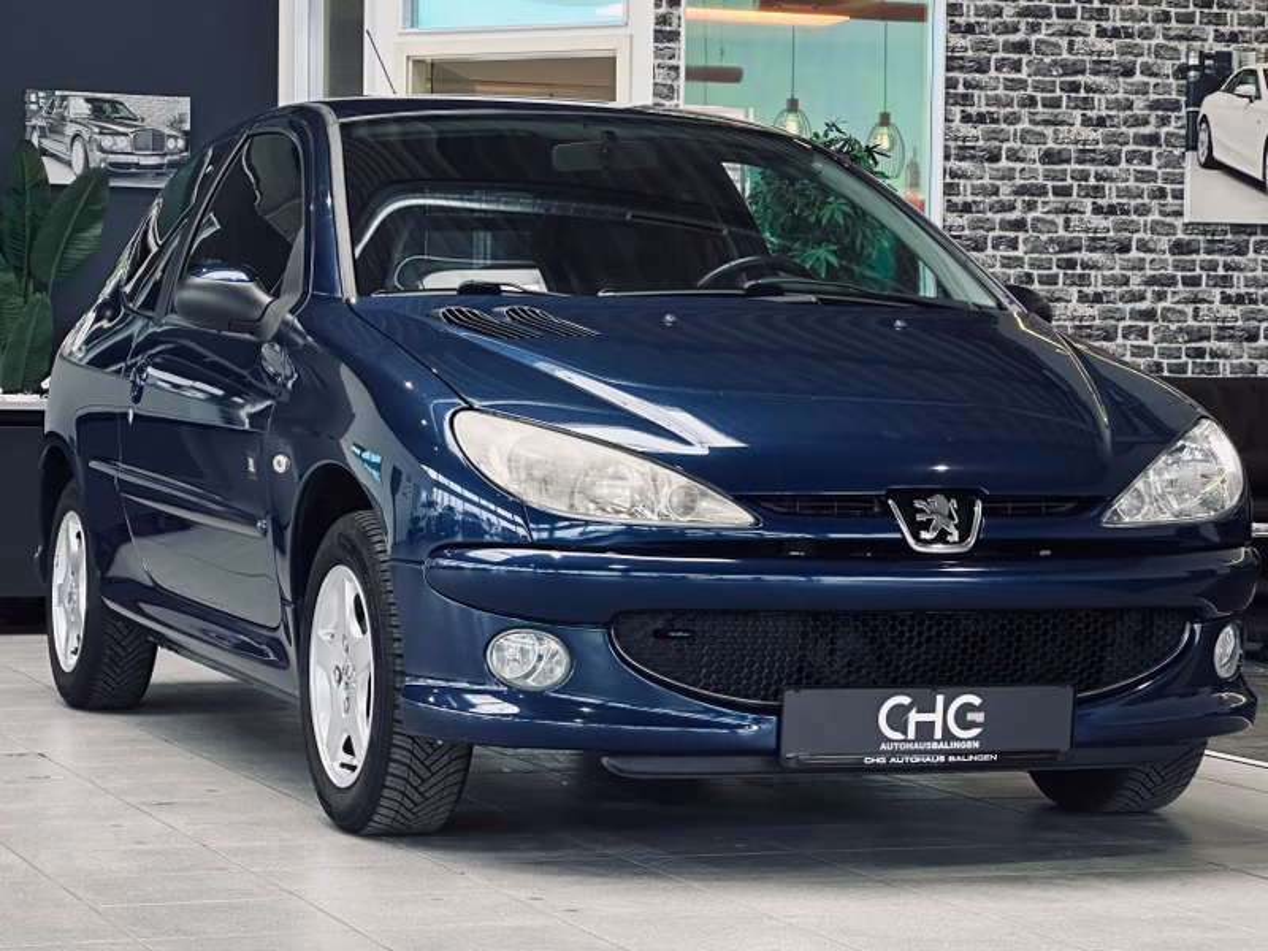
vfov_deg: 19.1
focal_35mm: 77
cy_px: 476
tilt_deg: -1.2
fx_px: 2821
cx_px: 634
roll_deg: -0.8
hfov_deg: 25.3
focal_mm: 9
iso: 320
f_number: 2.8
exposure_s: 1/100
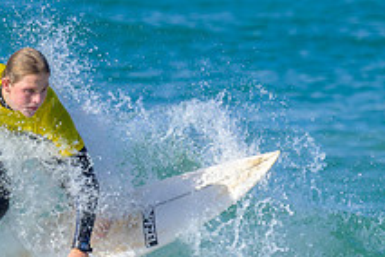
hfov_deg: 0.7
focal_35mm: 2988
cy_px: 185
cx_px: 113
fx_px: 31953
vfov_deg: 0.5
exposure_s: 1/2000
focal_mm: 800
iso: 400
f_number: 6.3
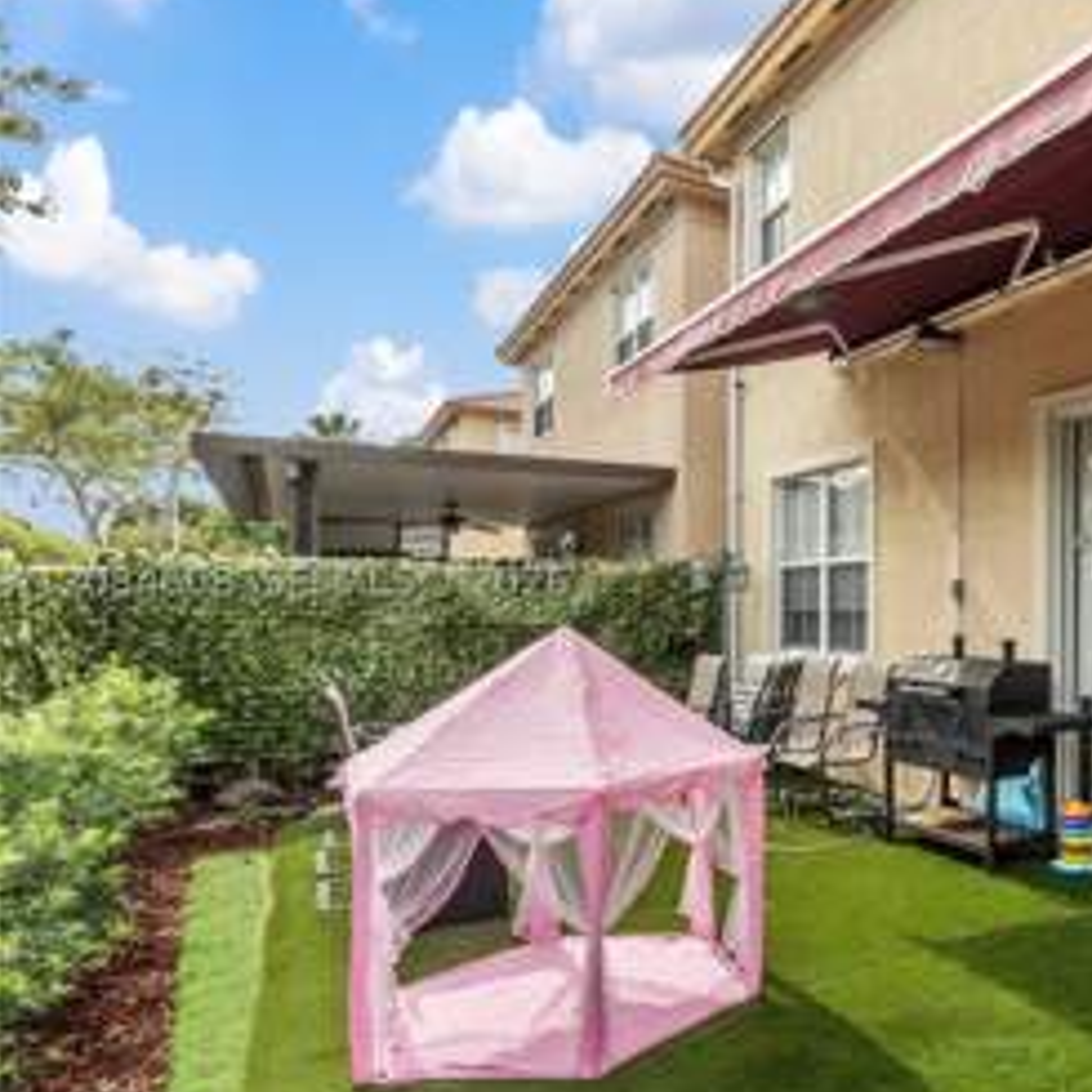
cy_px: 577
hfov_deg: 51.8
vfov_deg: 62.9
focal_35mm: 25
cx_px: 1065
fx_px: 892
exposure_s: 1/320
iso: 250
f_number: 8
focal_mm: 10
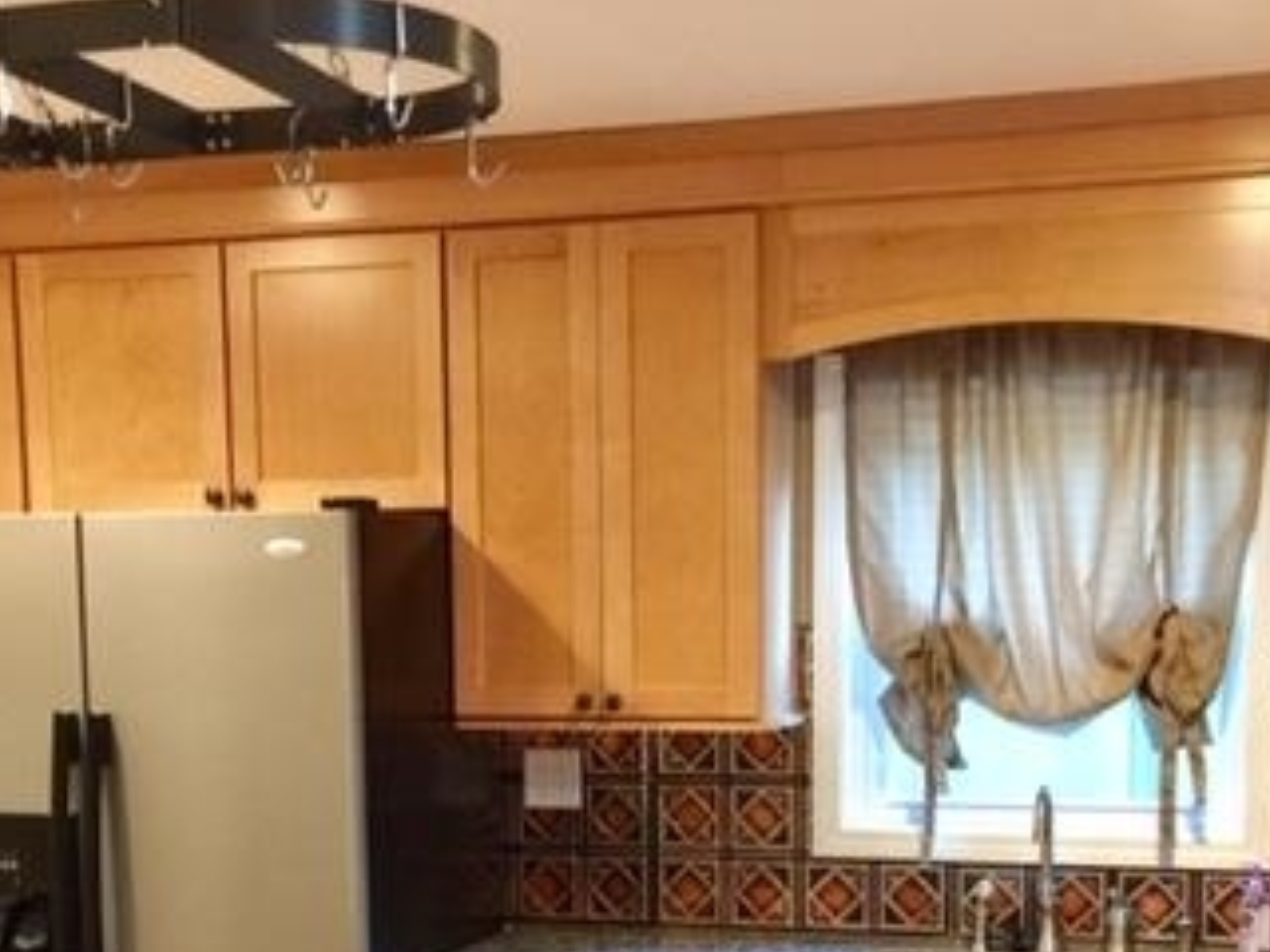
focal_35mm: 58
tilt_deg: -7.8
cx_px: 619
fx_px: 2128
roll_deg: +0.0
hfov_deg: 33.2
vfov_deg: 24.4
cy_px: 881
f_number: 2.2
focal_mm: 4.15
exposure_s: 1/8
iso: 100
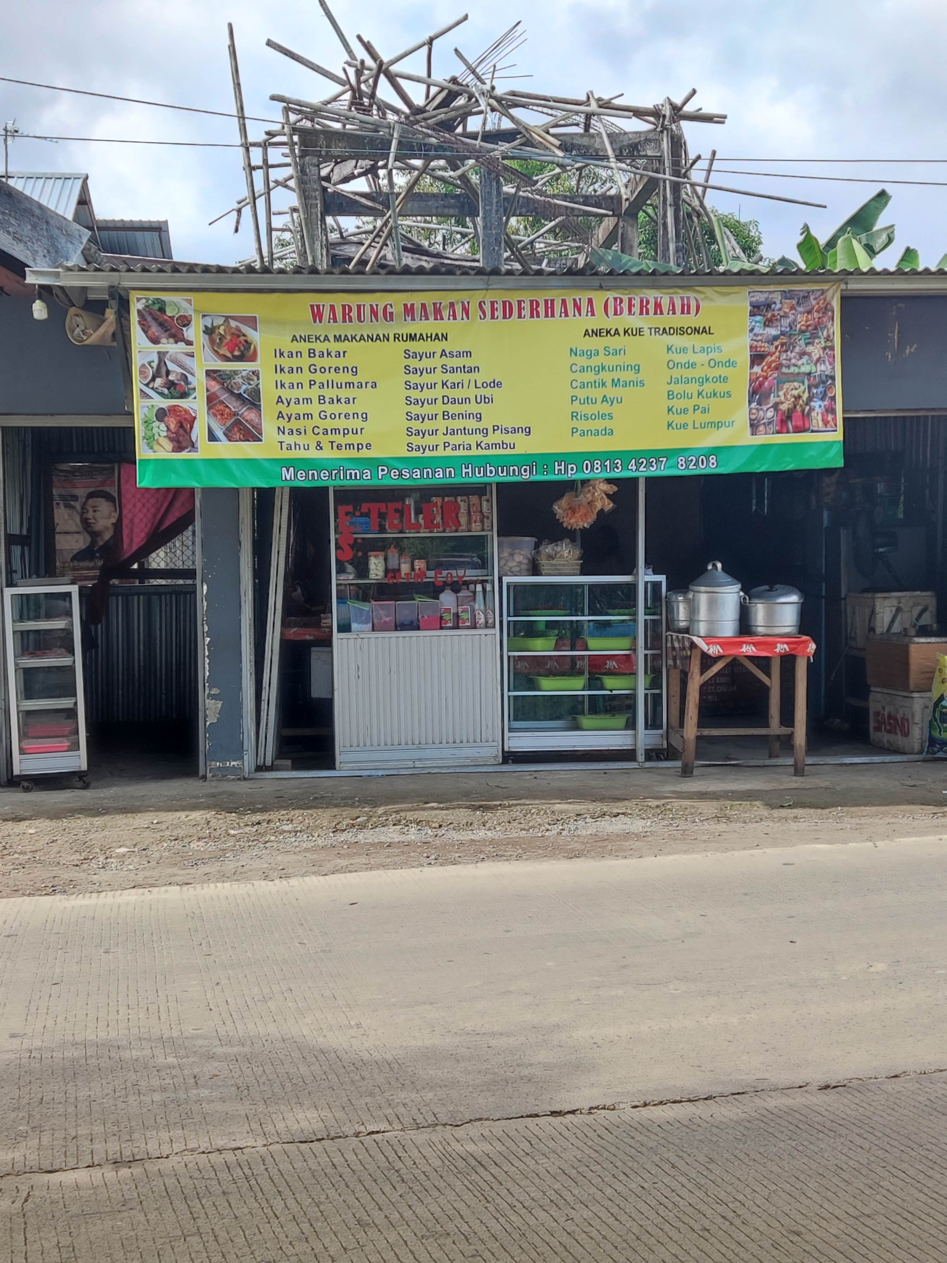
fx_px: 1787
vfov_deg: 38.9
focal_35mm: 49
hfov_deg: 29.7
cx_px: 474
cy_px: 632
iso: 50
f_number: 1.79
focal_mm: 4.71
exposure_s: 1/493
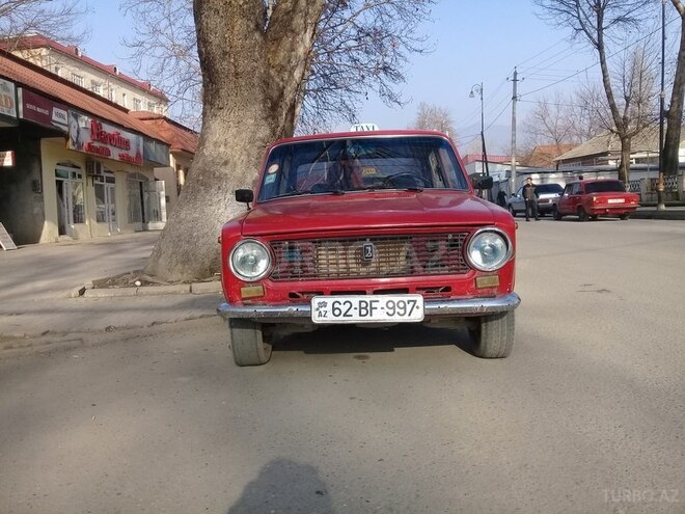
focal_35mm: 31
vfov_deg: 45.4
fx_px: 613
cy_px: 257
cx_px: 342
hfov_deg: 58.4
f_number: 2.2
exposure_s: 1/770
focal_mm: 3.3
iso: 50
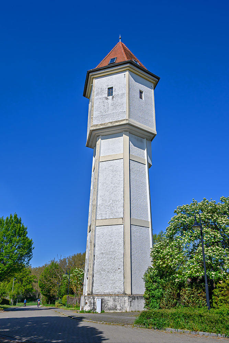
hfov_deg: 44.6
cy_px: 172
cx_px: 114
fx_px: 279
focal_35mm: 29
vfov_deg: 63.2
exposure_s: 1/800
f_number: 8
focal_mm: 19.5
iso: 200
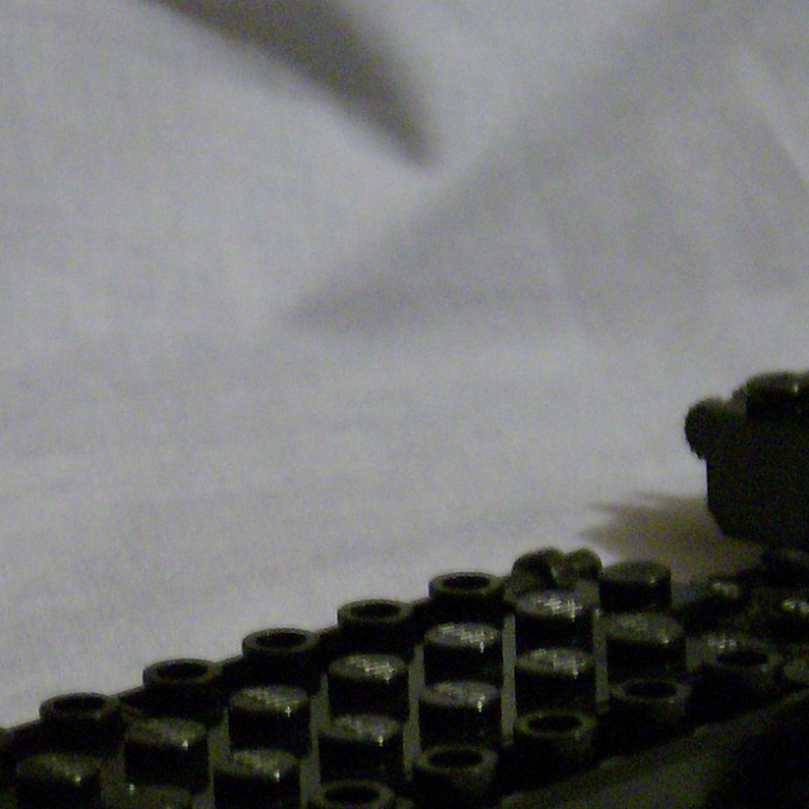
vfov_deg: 12.5
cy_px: 652
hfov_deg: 12.5
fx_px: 3675
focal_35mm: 139
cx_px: 77
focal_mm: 7.7
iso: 200
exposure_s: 1/10.8
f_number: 3.1
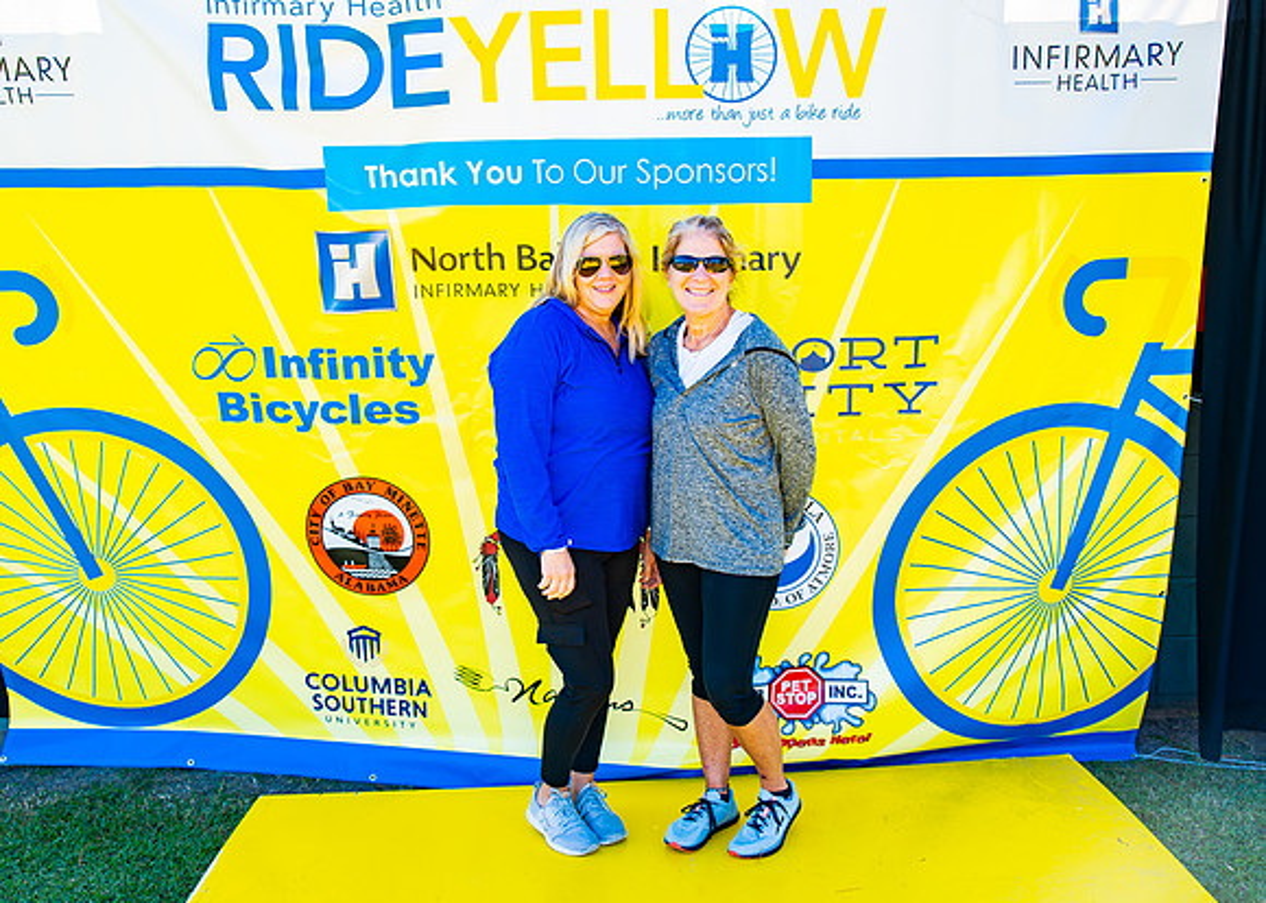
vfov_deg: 39.3
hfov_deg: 53.1
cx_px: 672
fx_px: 1265
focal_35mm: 35
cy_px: 450
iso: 100
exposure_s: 1/200
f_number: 2.8
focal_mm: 30
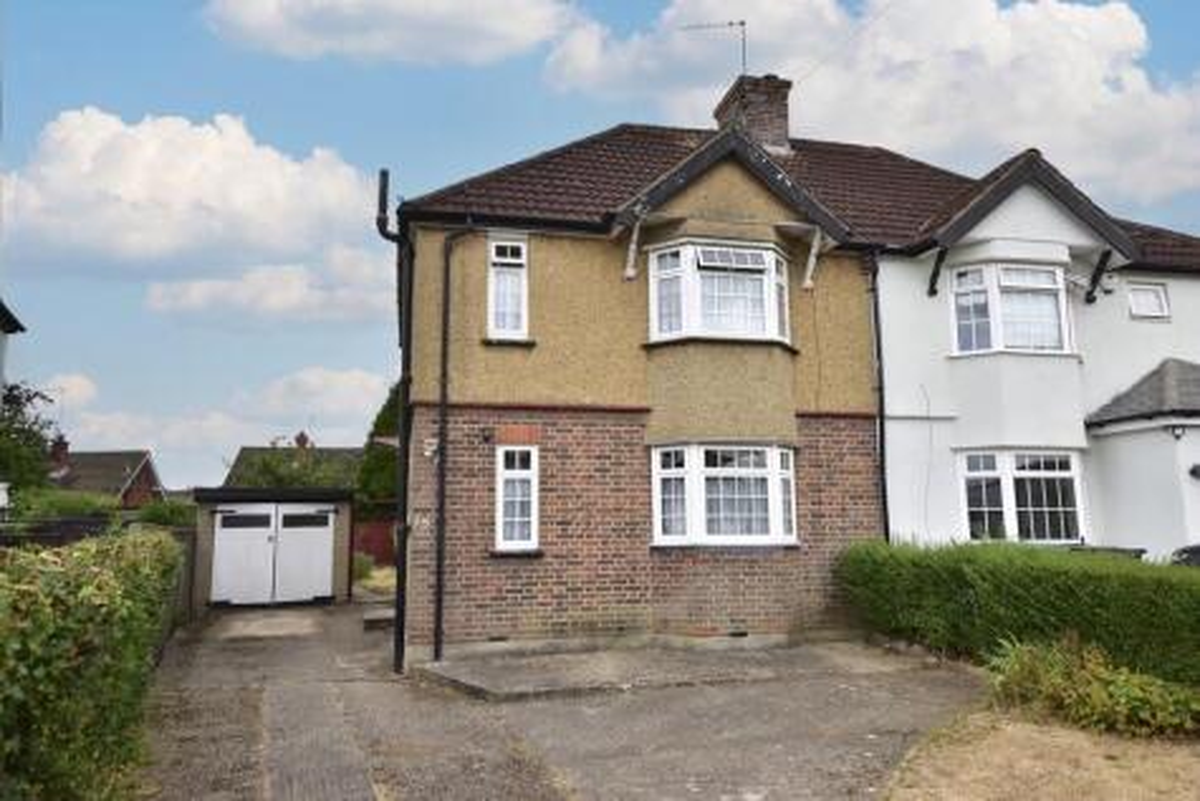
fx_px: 850
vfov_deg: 50.4
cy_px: 400
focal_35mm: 26
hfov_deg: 70.4
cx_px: 600
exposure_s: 1/640
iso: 640
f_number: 8
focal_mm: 17
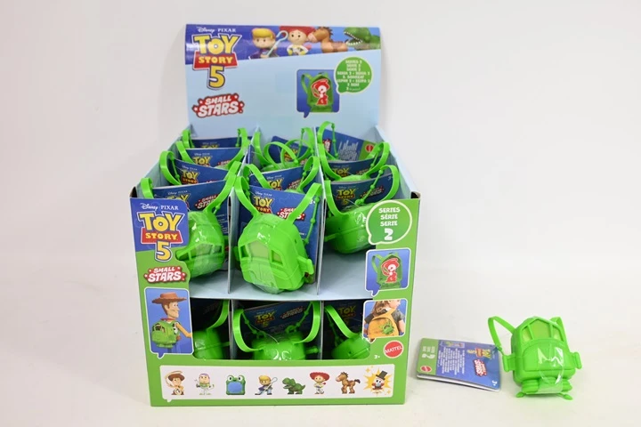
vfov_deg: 39.1
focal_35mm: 34
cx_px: 320
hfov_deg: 56.1
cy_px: 214
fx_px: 601
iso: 400
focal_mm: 22.5
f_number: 4
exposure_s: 1/160
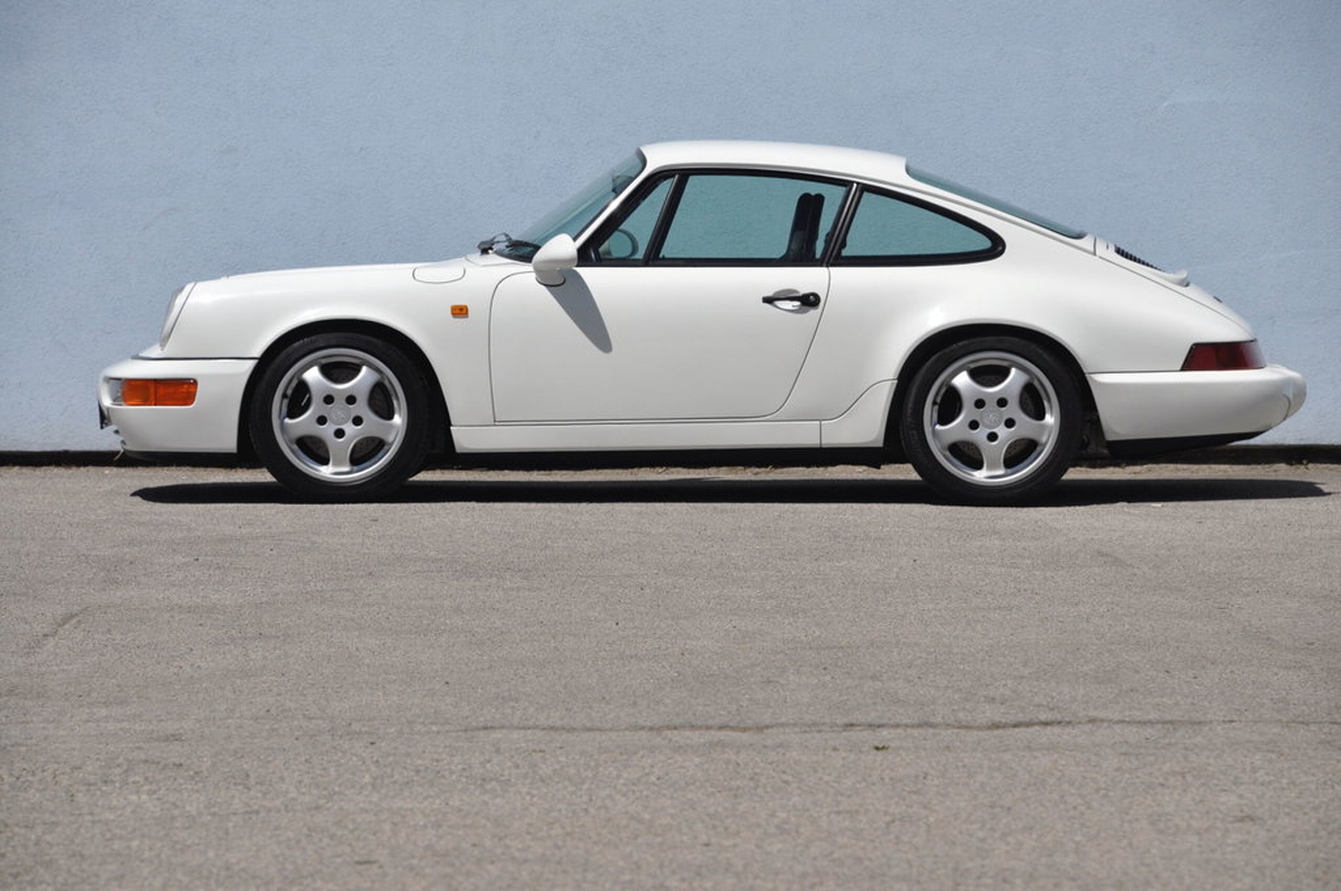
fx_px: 6808
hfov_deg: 11.2
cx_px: 670
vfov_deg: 7.5
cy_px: 446
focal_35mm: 183
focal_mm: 122
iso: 500
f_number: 8
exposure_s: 1/1000
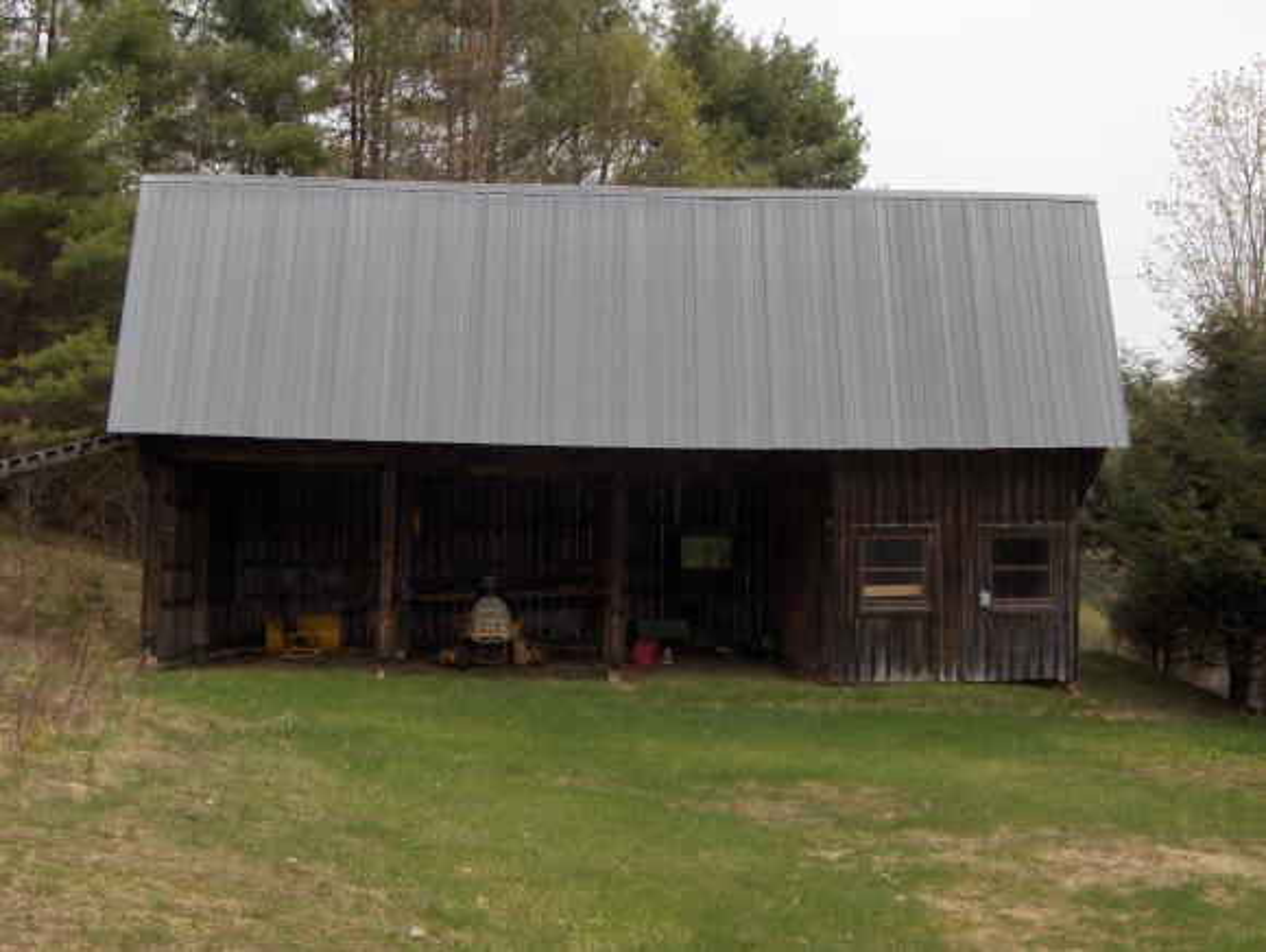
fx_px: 1611
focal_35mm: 44
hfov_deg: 42.9
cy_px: 476
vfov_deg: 32.9
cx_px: 633
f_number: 5
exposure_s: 1/565
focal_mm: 9
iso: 100
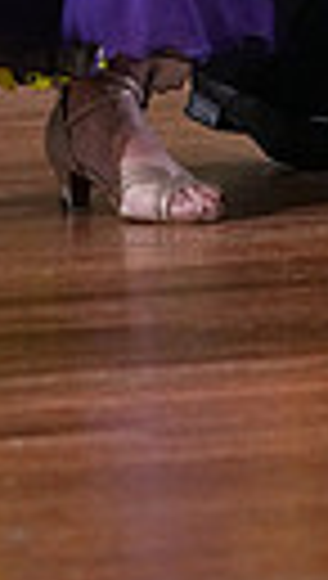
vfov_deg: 3.5
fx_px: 9466
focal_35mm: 615
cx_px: -7
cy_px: -607
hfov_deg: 2.0
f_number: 5
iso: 6400
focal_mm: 131
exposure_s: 1/400
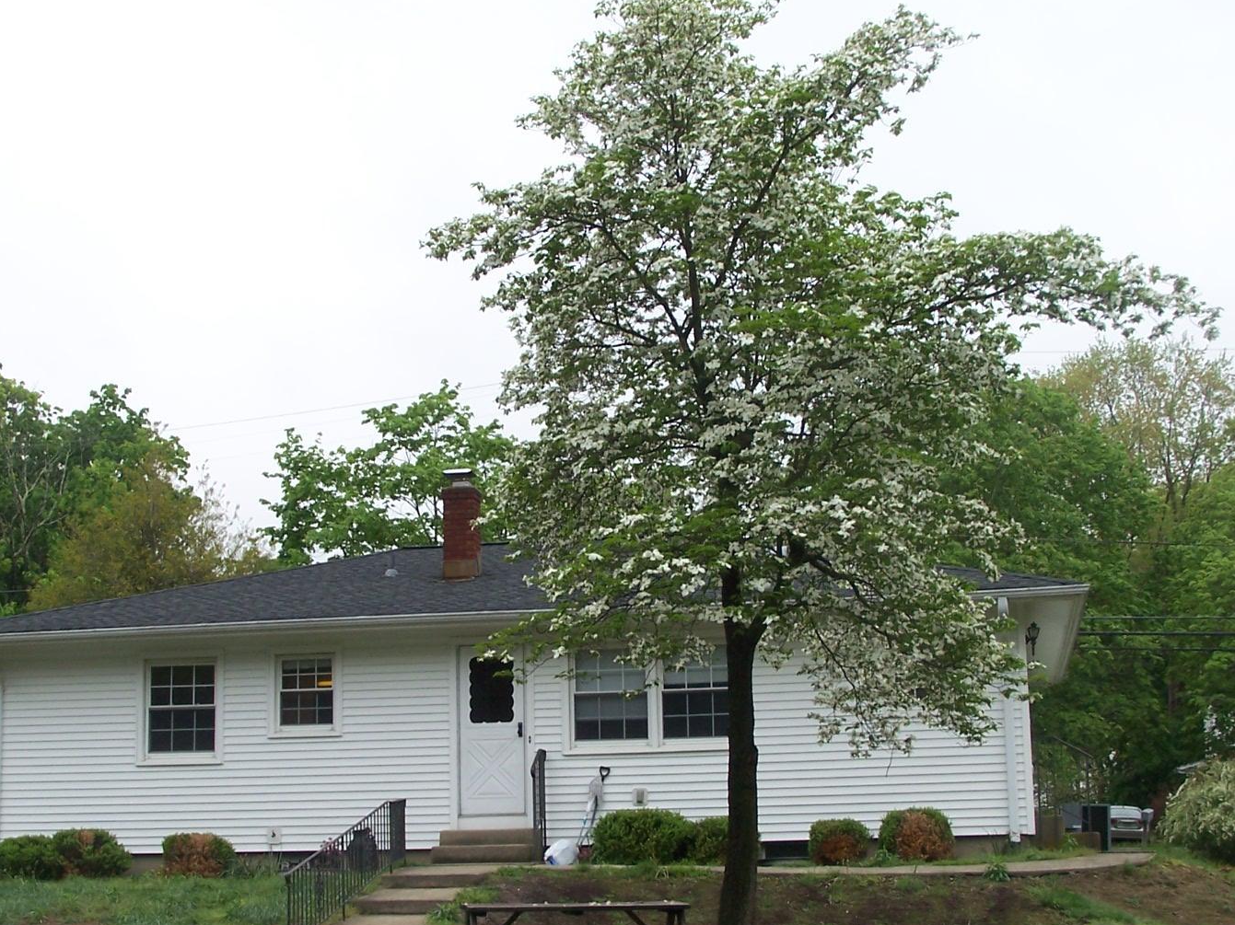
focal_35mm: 63
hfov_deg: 30.7
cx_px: 599
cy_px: 538
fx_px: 2247
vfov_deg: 23.3
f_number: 4
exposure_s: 1/350
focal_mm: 8.5
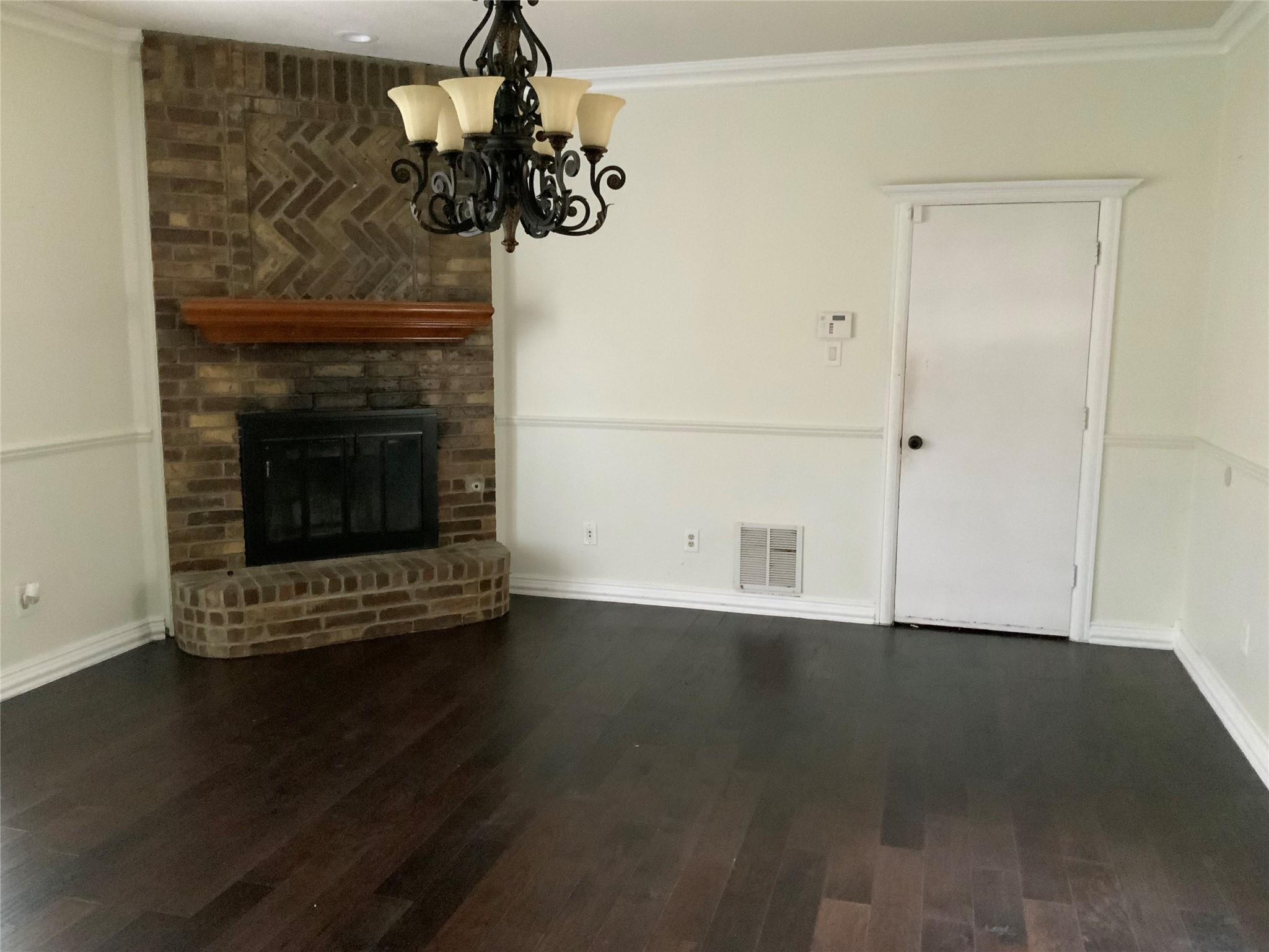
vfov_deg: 48.2
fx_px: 1063
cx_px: 634
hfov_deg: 61.7
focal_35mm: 29
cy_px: 476
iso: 500
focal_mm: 3
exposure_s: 1/30
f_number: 1.8
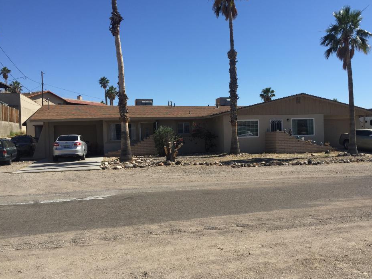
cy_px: 147
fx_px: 344
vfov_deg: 44.1
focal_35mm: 32
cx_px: 202
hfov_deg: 56.7
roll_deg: +1.4
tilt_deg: -3.2
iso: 32
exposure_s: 1/2326
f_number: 2.2
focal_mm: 4.15
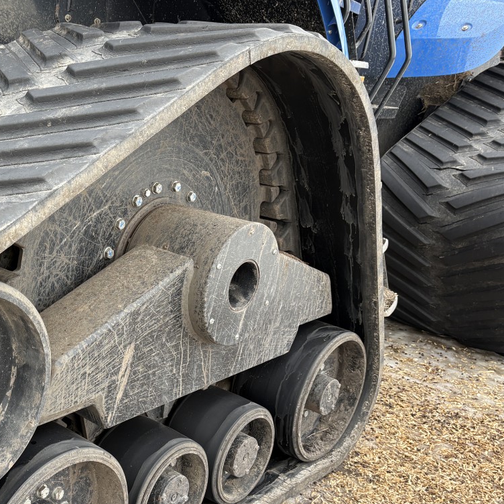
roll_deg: -2.9
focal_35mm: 44
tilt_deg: -19.7
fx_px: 725
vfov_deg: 38.2
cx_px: 54
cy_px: 296
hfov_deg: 36.1
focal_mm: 5.96
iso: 40
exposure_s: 1/225
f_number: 1.6
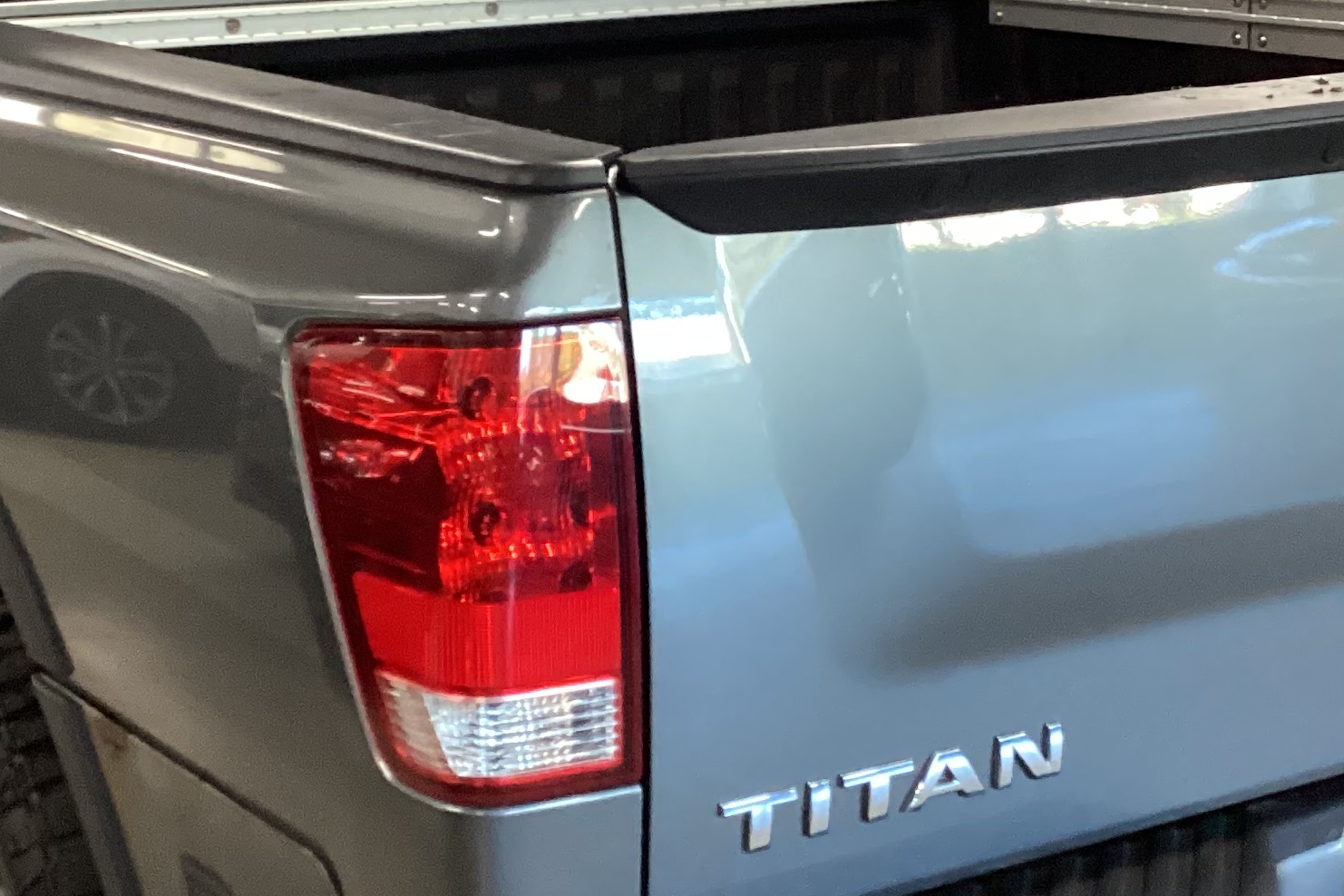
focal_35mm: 71
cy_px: 347
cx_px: 743
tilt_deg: -13.9
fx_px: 2650
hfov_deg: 28.4
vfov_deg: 19.2
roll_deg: +0.0
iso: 320
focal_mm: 3.3
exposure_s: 1/60
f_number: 2.4
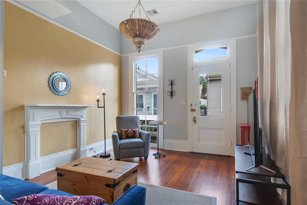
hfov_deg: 90.0
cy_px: 102
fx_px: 153
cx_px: 154
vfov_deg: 67.3
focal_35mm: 18
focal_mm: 12
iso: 100
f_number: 7.1
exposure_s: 1/2
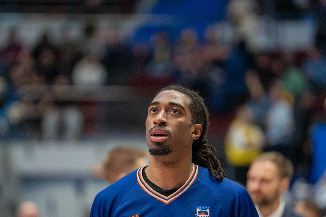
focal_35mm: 276
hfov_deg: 7.5
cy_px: 137
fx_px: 2499
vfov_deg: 5.0
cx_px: 152
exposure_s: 1/1000
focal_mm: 200
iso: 12800
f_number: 2.8
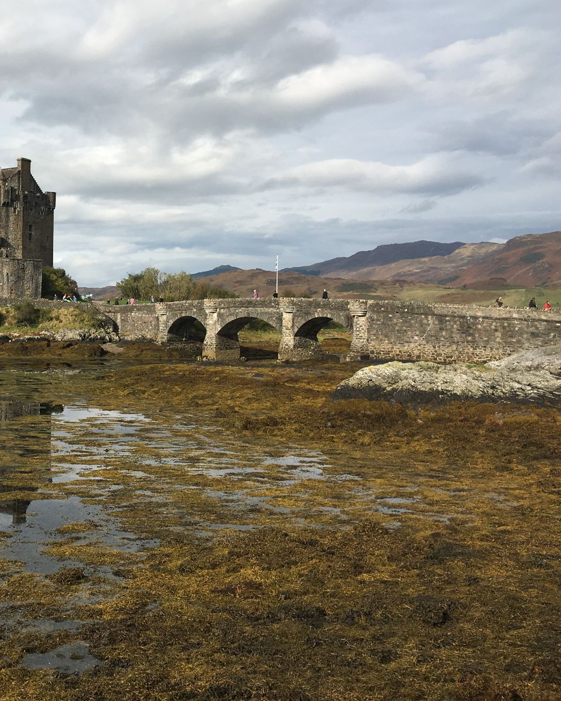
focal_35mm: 44
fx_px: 913
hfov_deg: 32.4
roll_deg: -1.0
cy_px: 296
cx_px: 50
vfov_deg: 41.9
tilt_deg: +1.6
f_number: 2.2
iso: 25
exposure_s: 1/2024
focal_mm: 4.15
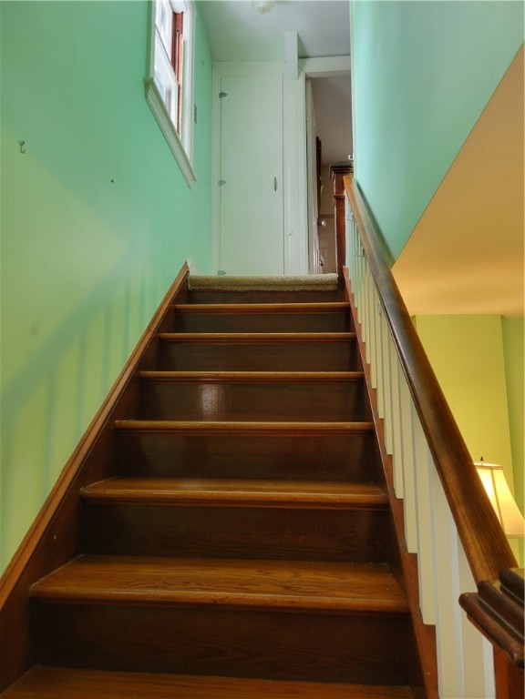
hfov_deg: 53.1
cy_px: 350
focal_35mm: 26
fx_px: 526
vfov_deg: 67.3
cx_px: 262
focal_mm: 5.4
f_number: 1.8
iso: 250
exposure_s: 1/40
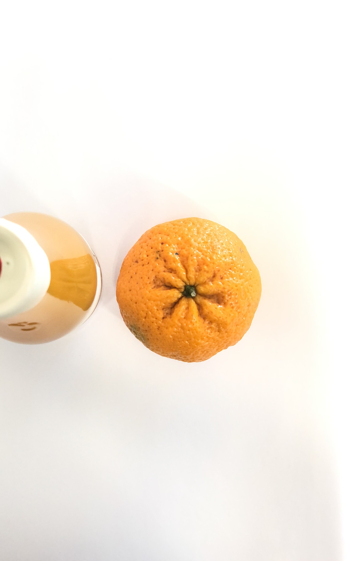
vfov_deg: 36.3
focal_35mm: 56
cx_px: 146
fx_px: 857
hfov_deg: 23.1
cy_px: 278
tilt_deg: -85.8
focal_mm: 6
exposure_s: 1/55
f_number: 2.4
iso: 125
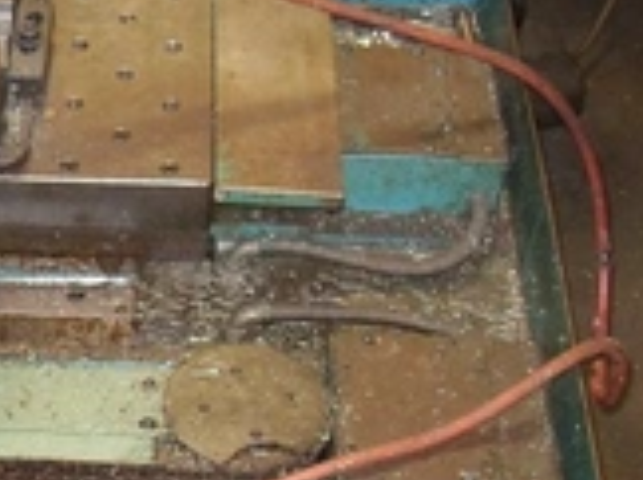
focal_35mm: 84
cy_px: 432
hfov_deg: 22.0
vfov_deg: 17.3
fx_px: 1558
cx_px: -75
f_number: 2.8
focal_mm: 6.3
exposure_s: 1/45
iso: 200
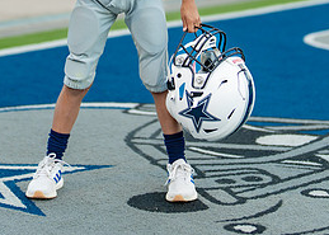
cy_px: -31
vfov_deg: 10.8
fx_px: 1224
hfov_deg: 15.3
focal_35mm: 131
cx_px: 124
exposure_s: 1/400
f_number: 1.2
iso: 160
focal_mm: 50
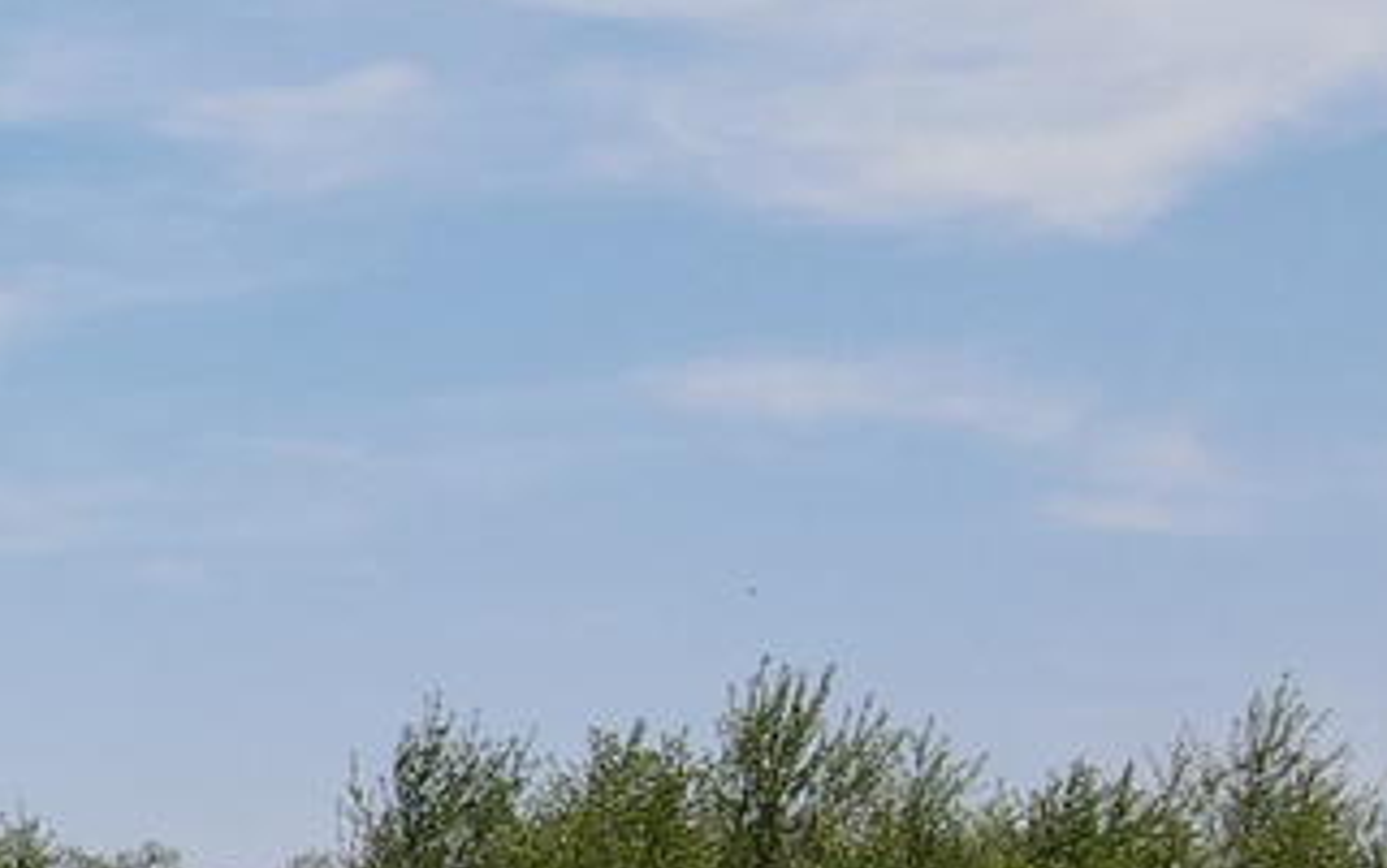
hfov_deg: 14.4
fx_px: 4311
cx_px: -1594
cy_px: 1520
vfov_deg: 10.8
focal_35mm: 114
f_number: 2.8
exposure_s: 1/1250
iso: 100
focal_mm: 4.5
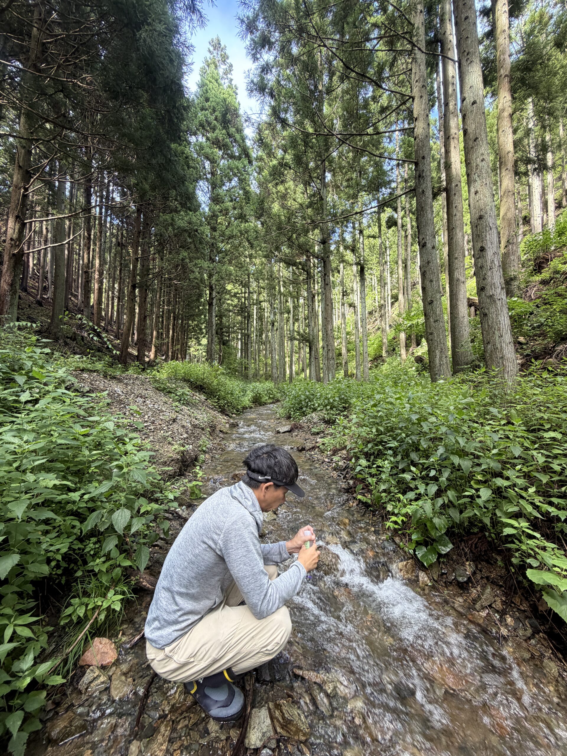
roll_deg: +1.1
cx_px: 284
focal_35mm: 14
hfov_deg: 85.7
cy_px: 378
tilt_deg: +4.0
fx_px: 306
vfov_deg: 102.1
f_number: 2.2
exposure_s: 1/121
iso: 125
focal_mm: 2.22
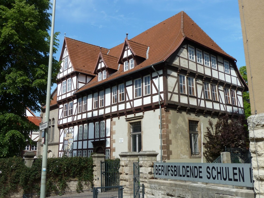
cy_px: 99
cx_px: 132
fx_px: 267
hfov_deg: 52.6
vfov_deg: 40.7
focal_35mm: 35
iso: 80
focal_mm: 5.7
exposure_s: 1/500
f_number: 4
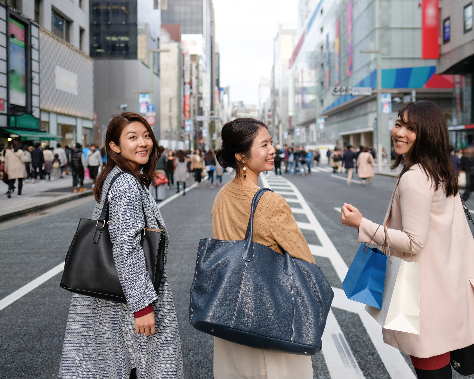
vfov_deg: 51.5
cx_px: 266
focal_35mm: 28
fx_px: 393
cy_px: 189
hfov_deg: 62.0
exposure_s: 1/2400
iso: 200
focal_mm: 16
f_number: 1.4
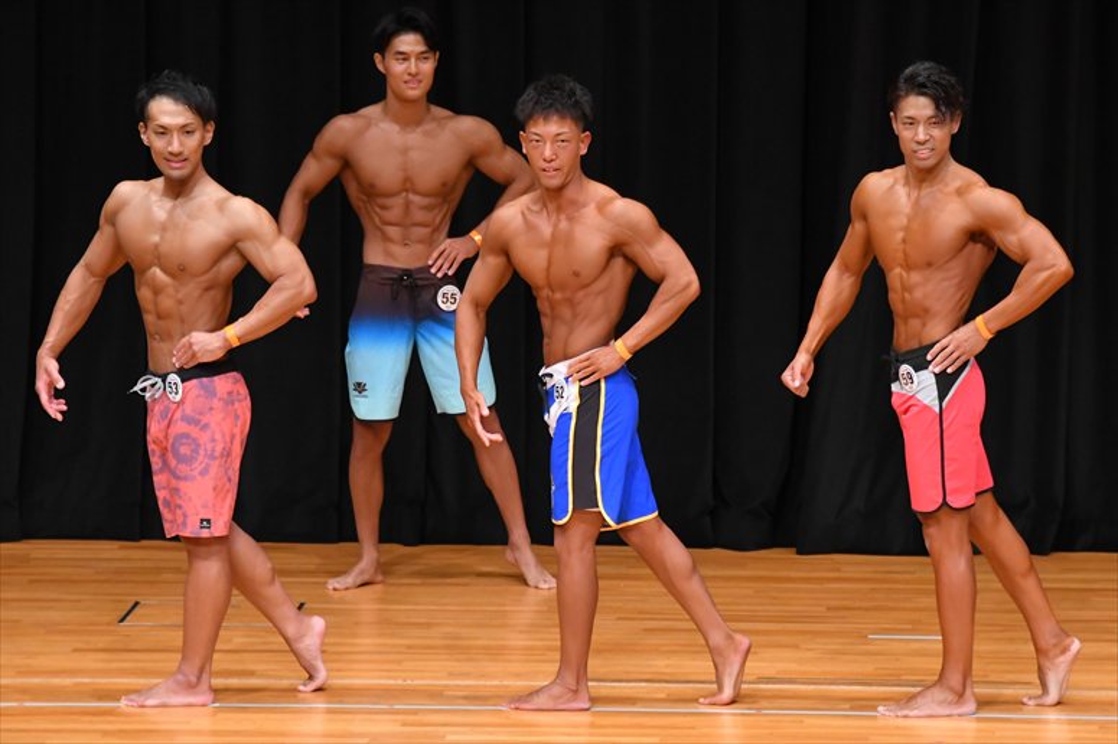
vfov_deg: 4.8
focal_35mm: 285
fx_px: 8847
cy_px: 372
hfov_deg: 7.2
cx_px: 559
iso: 4000
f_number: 5.6
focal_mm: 190
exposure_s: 1/400
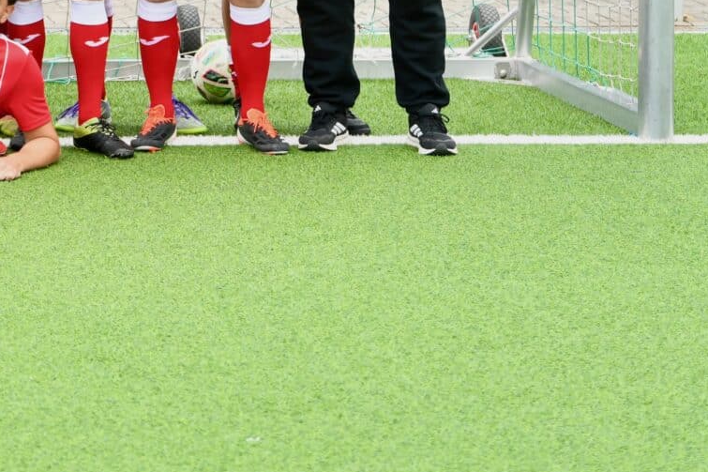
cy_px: -165
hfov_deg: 16.0
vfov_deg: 10.9
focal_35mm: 122
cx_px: -196
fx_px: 2399
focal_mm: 45
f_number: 2.8
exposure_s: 1/800
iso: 280
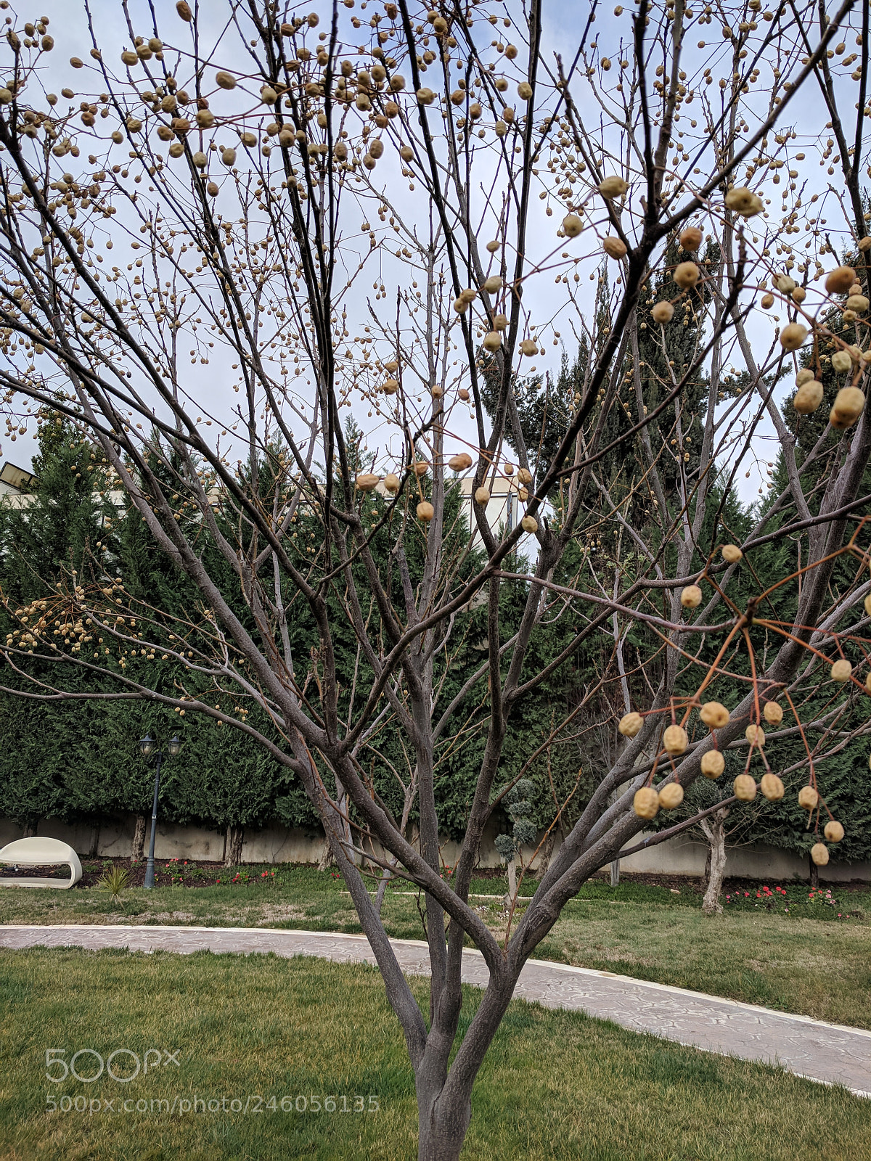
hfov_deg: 53.1
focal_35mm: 26
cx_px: 436
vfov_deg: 67.3
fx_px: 872
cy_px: 580
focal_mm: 4.67
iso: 50
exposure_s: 1/809
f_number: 2
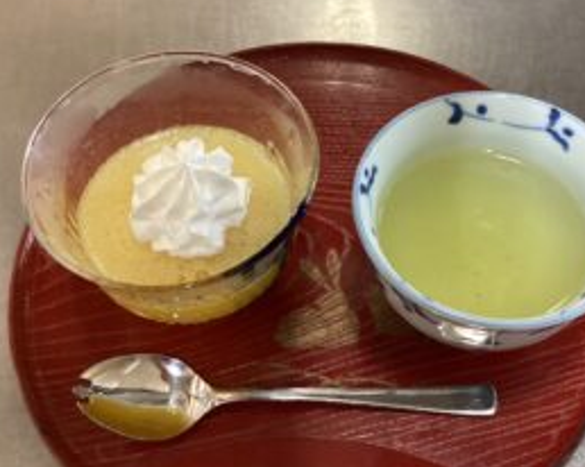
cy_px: 246
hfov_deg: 41.9
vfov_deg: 34.1
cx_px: 332
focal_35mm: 44
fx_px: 761
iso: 400
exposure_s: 1/60
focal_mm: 3.3
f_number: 2.4
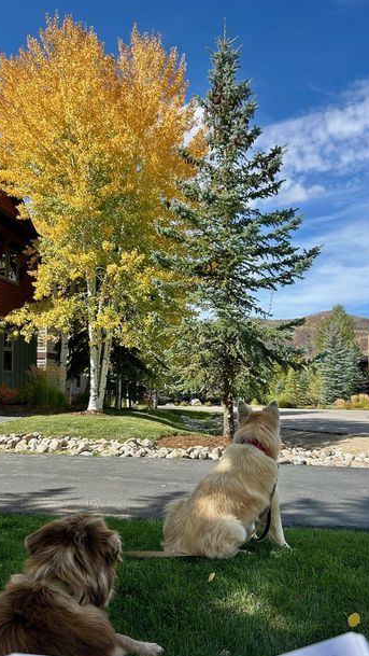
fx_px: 539
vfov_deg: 62.5
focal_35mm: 31
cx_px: 185
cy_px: 351
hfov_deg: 37.8
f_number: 1.5
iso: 50
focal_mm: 5.7
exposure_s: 1/1972
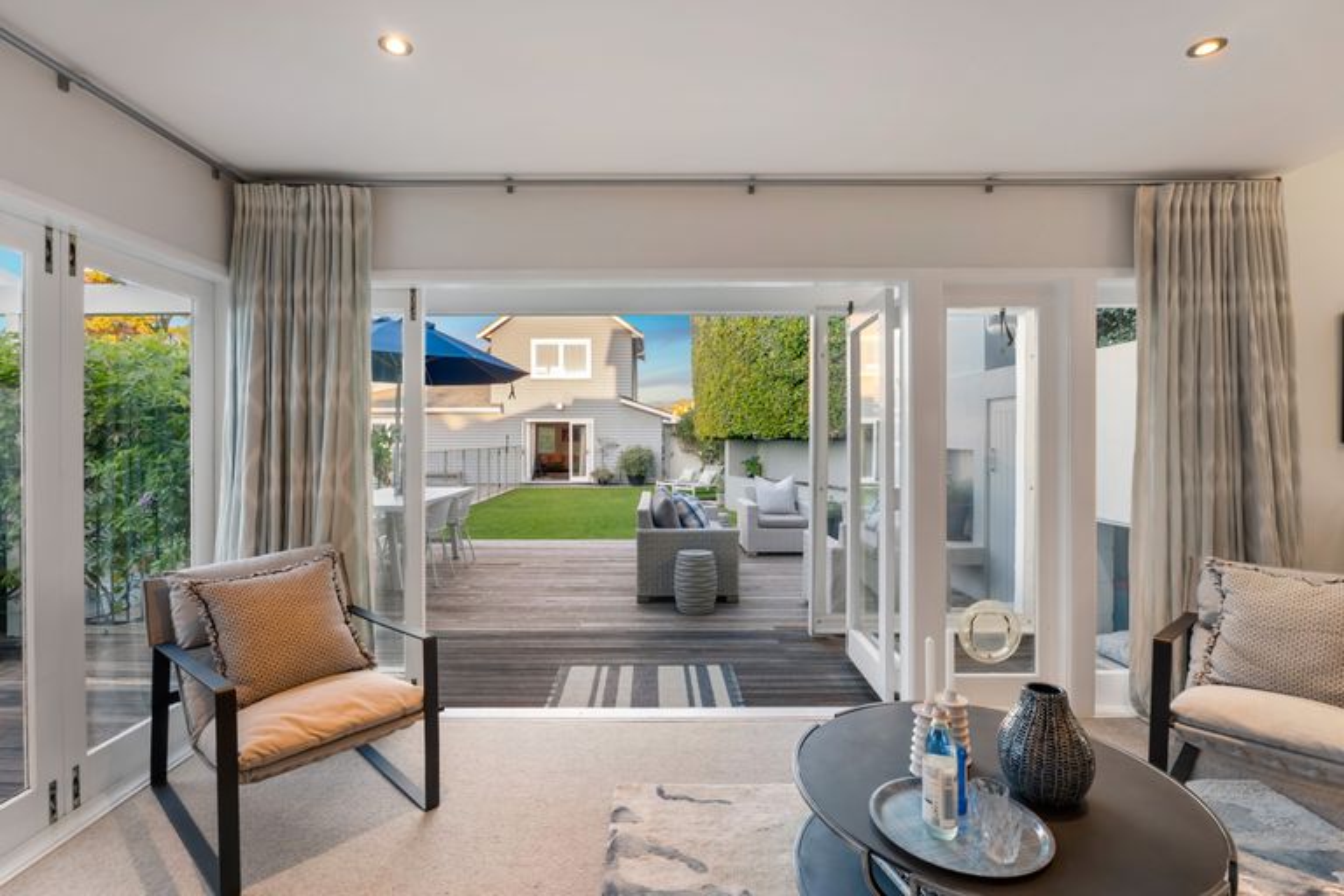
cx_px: 672
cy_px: 448
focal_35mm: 17
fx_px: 635
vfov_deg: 70.4
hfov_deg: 93.3
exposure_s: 1/80
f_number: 7.1
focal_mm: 17
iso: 400
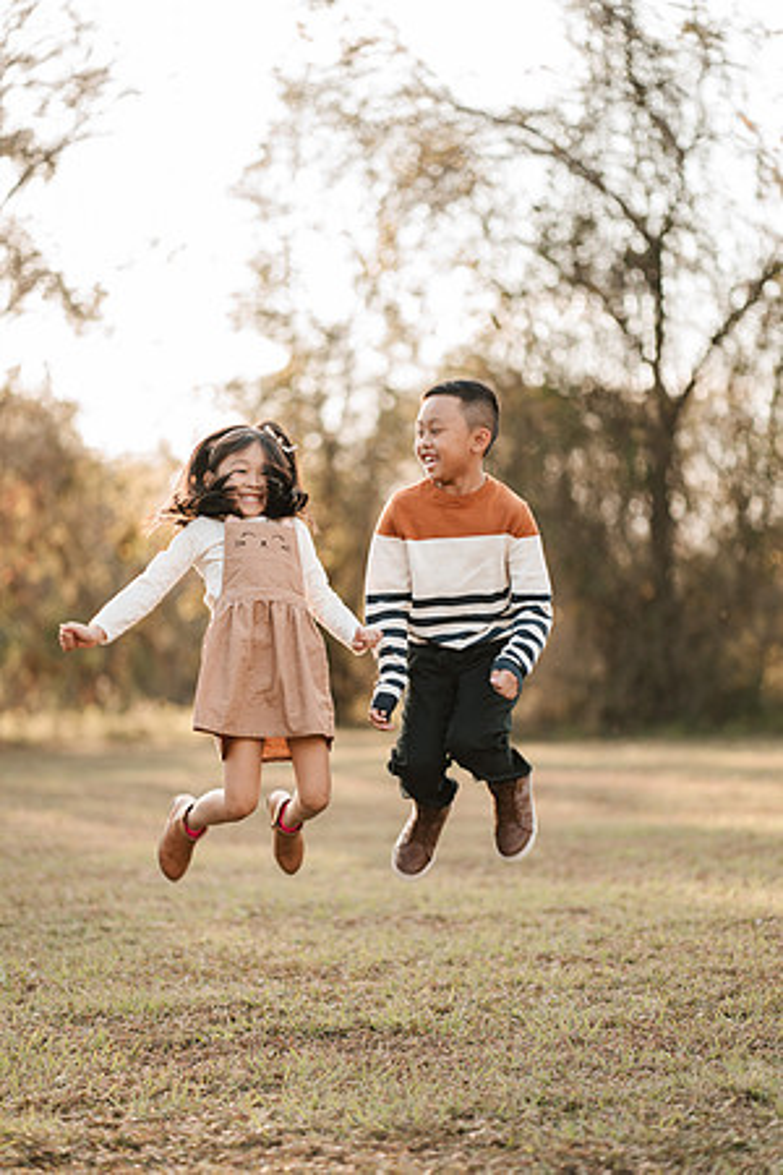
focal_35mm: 85
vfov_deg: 23.9
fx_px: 2773
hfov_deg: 16.1
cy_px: 588
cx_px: 392
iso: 80
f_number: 1.8
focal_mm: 85
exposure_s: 1/400
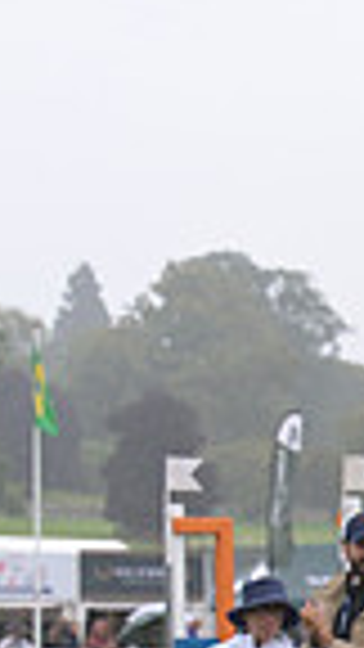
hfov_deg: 4.0
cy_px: 731
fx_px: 5062
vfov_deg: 7.3
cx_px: 1088
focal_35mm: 295
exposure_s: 1/800
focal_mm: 70
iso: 720
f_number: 5.6
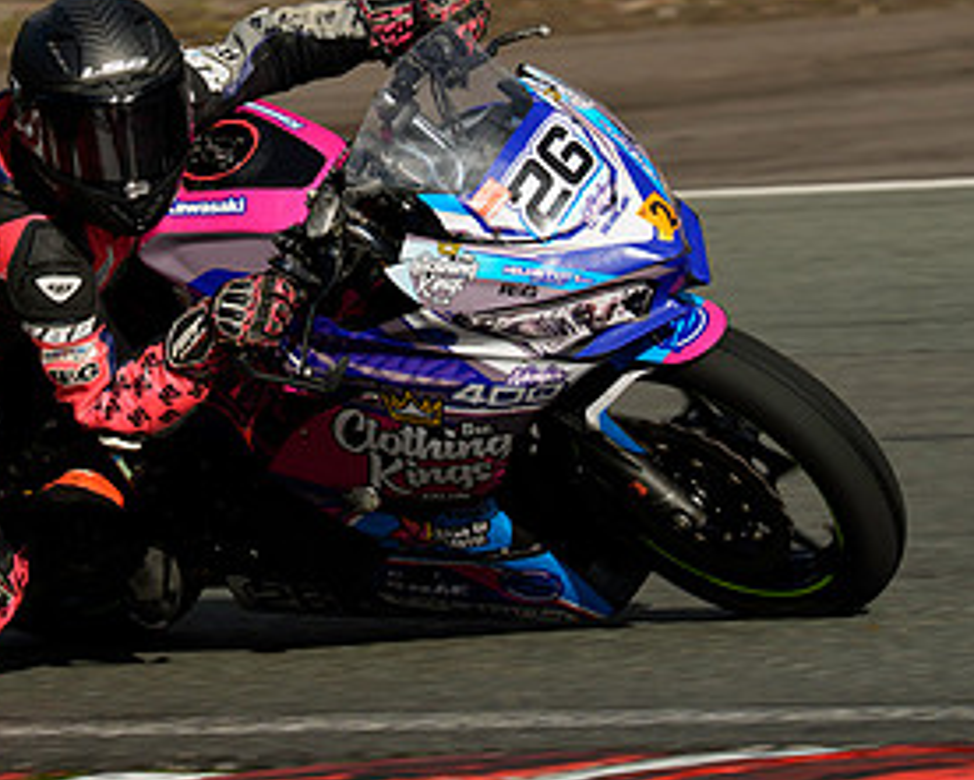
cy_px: 206
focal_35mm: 790
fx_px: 22781
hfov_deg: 2.4
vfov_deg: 2.0
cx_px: 293
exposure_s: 1/500
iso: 160
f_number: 10
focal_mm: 400
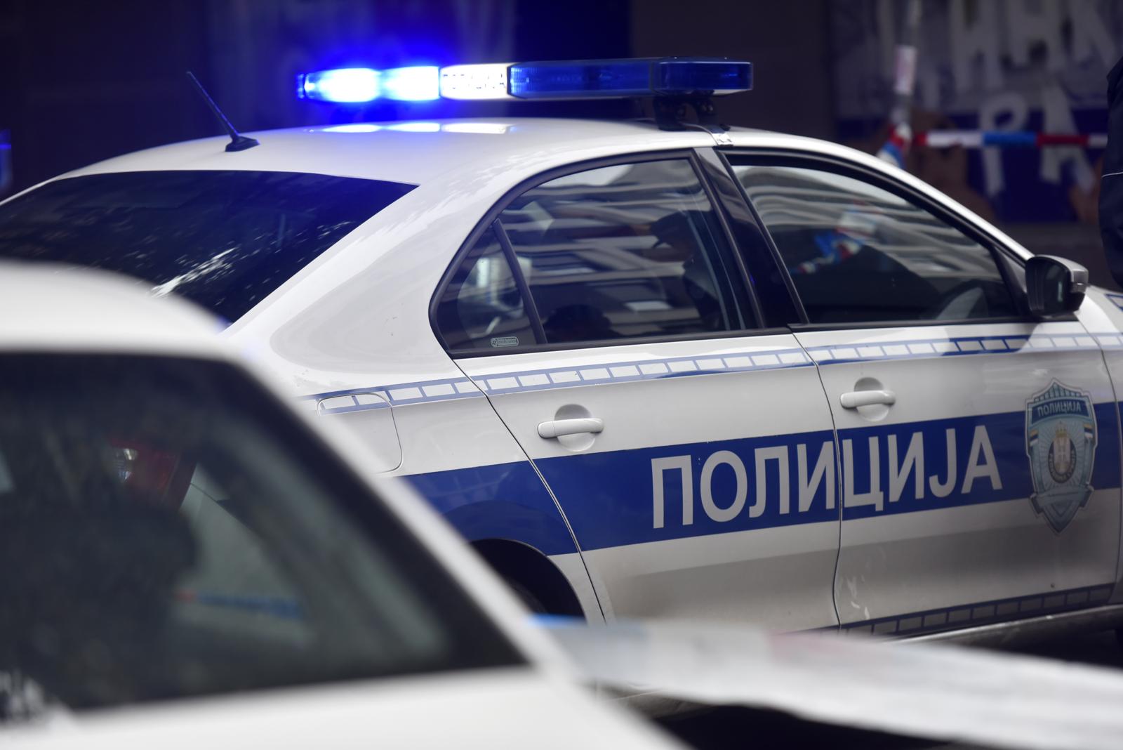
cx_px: 562
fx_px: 4681
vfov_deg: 9.2
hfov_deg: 13.7
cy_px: 375
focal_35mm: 150
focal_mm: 150
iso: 800
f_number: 2.8
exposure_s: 1/800
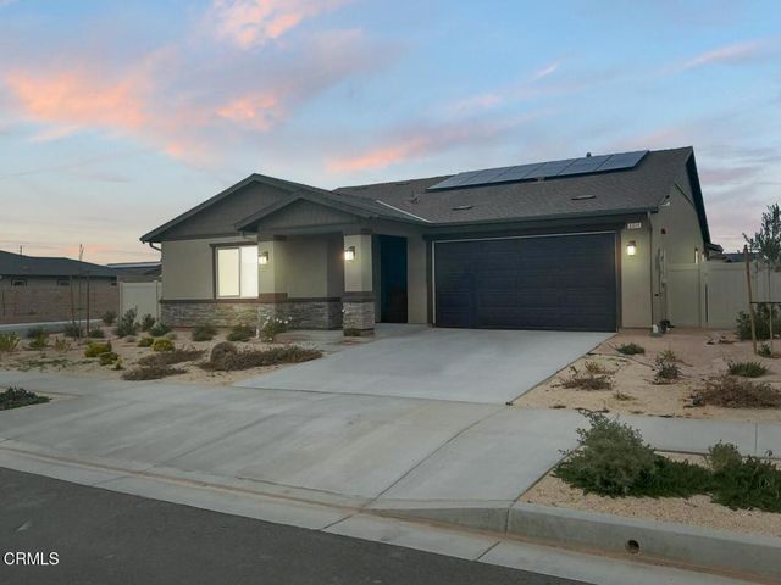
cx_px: 390
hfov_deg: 63.4
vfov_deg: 49.7
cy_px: 292
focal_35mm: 28
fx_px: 632
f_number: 1.8
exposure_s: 1/640
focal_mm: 3
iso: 25
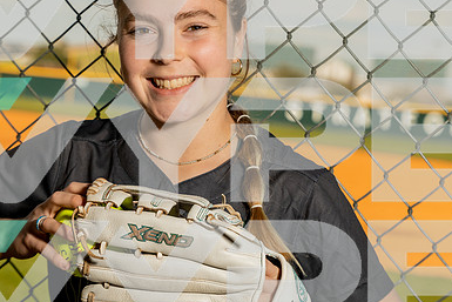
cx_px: 208
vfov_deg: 14.9
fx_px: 1155
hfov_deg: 22.1
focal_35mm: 92
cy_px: 140
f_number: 4.5
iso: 250
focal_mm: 61
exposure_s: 1/250
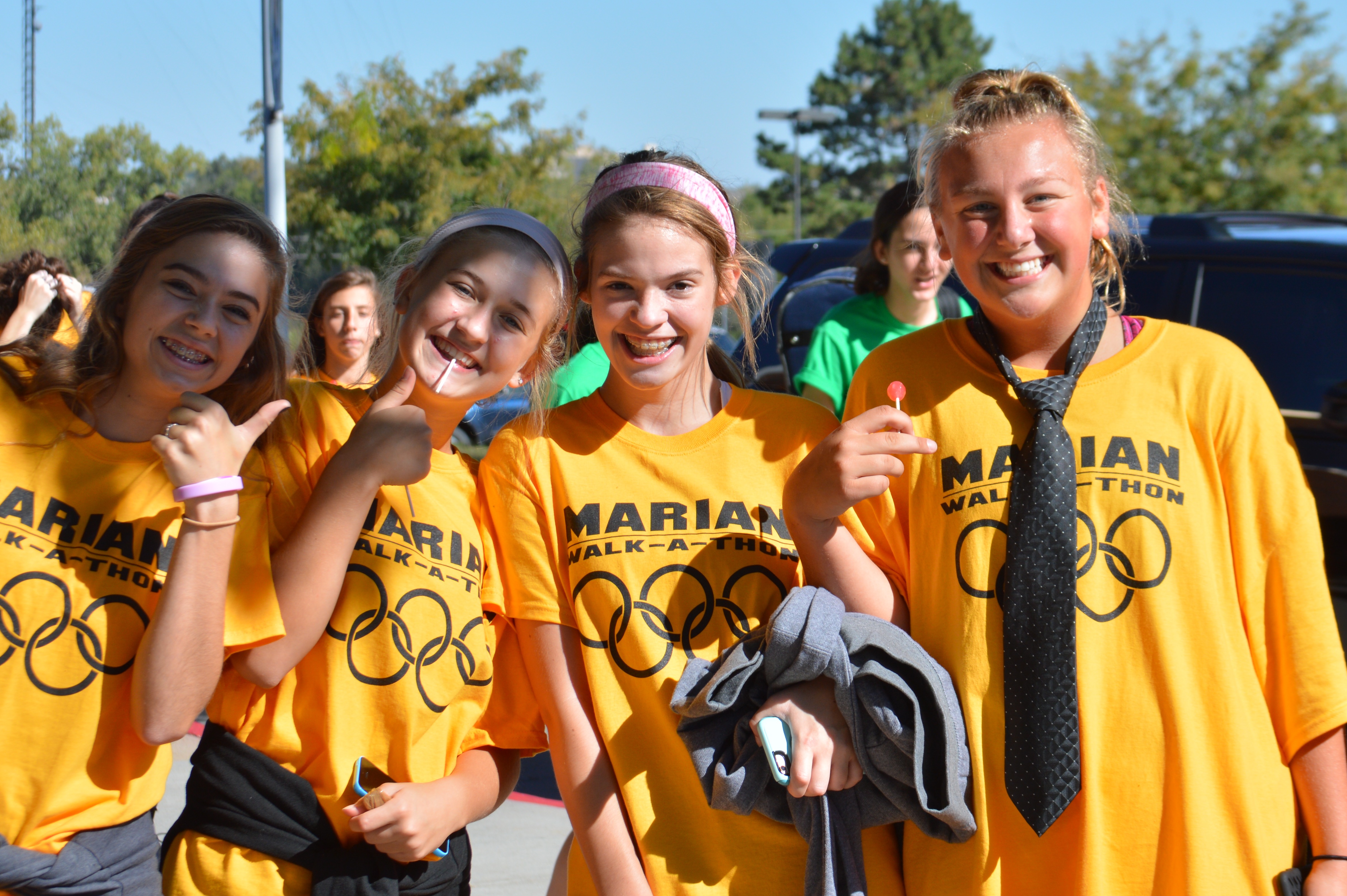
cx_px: 772
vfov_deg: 12.9
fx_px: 3949
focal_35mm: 106
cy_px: 430
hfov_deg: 19.3
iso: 100
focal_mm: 55
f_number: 8
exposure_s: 1/320
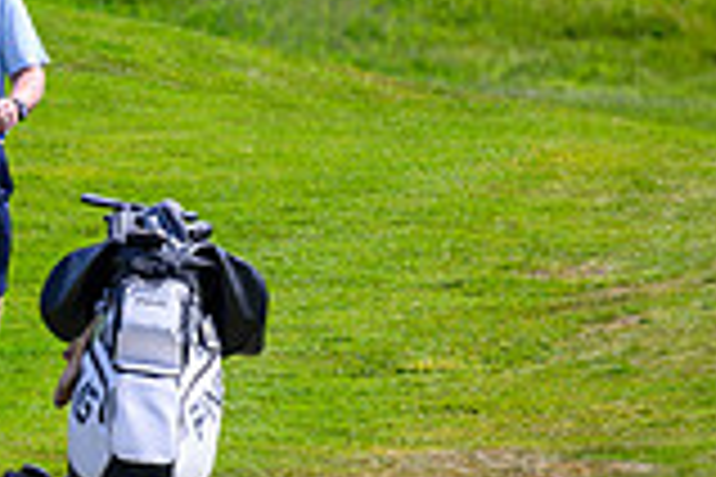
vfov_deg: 0.7
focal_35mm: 2040
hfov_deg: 1.0
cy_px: -29
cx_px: -531
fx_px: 40570
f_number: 4
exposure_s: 1/2500
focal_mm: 560
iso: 500
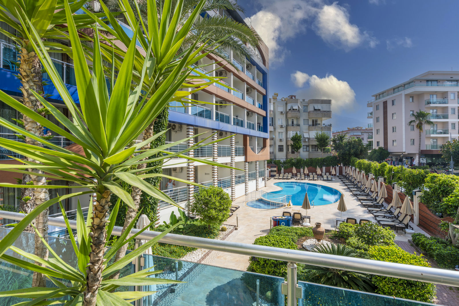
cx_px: 230
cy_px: 153
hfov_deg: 96.7
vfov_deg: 73.7
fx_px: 204
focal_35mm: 16
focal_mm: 16
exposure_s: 1/100
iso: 100
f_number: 13
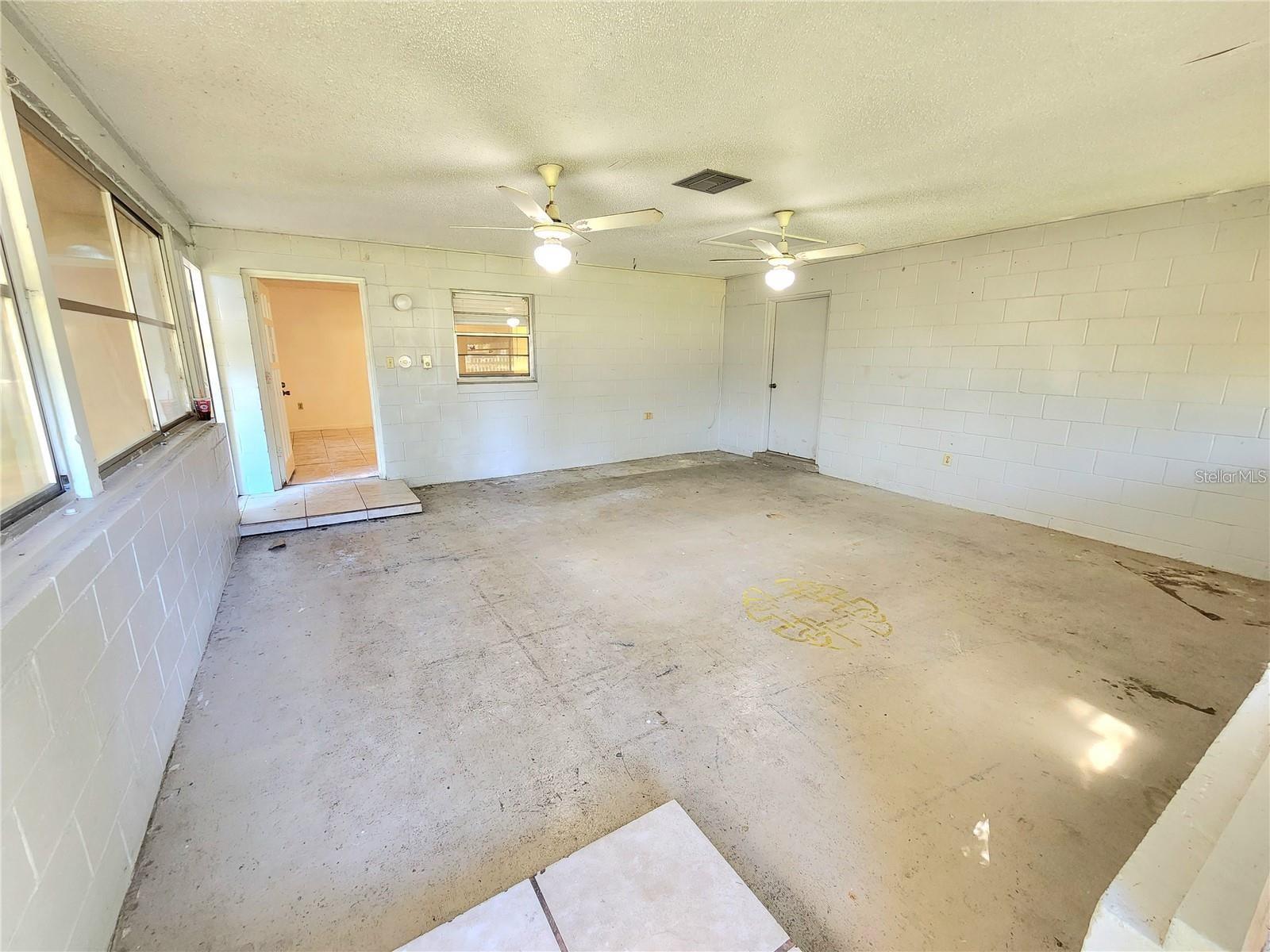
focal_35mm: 13
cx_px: 635
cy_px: 476
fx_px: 477
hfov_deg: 106.2
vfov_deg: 89.9
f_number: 2.2
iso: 320
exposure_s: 1/60.2
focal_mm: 2.2
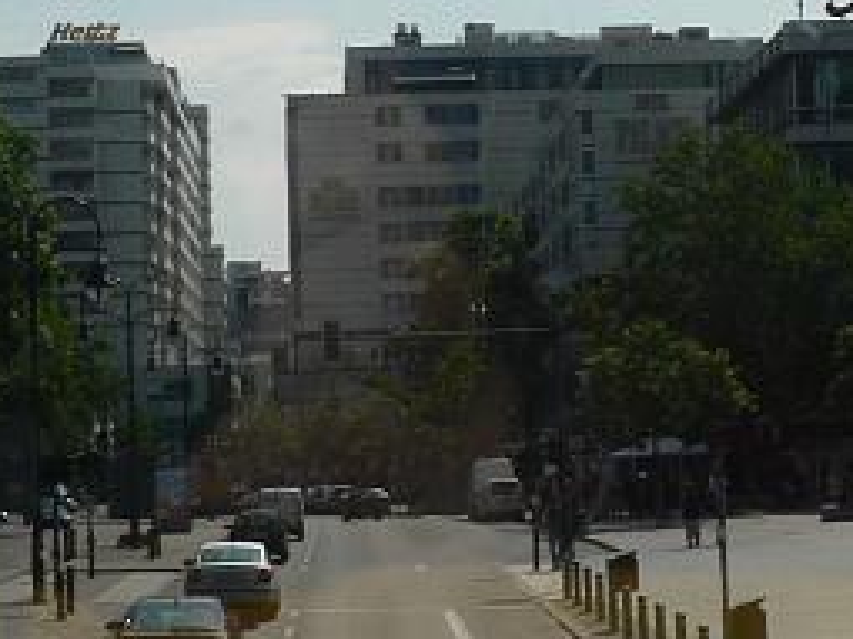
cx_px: 870
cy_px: 94
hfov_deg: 17.0
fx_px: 2783
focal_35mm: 113
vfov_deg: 13.0
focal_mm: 6
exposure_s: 1/800
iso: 80
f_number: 6.3
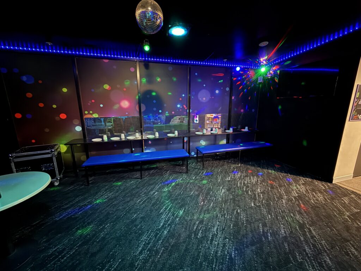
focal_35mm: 14
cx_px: 180
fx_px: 146
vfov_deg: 85.7
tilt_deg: -11.0
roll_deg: +0.4
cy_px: 136
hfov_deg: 102.1
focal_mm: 2.22
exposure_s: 1/10
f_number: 2.2
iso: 1600
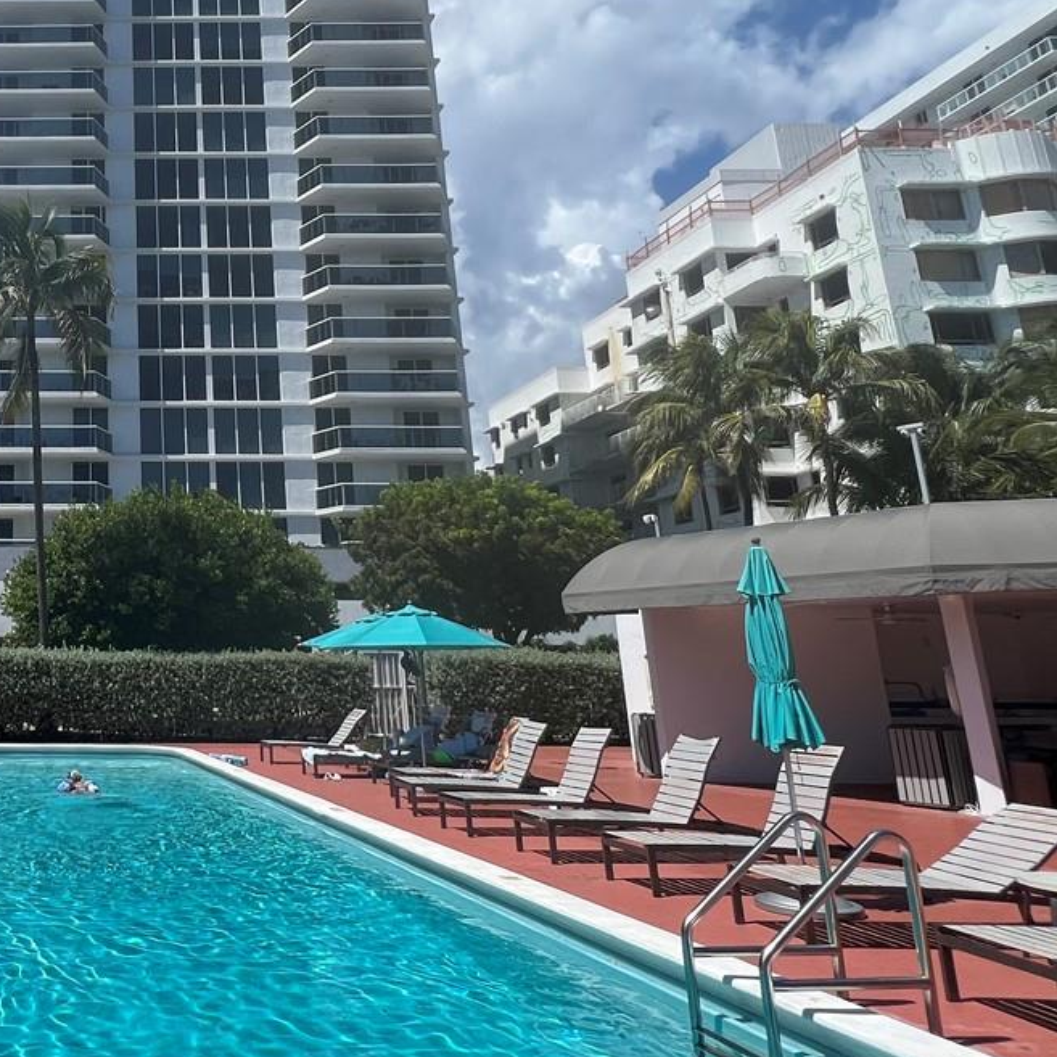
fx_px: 967
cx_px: 29
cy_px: 412
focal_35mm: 28
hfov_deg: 48.5
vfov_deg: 56.8
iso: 32
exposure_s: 1/2096
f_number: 1.8
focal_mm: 1.57
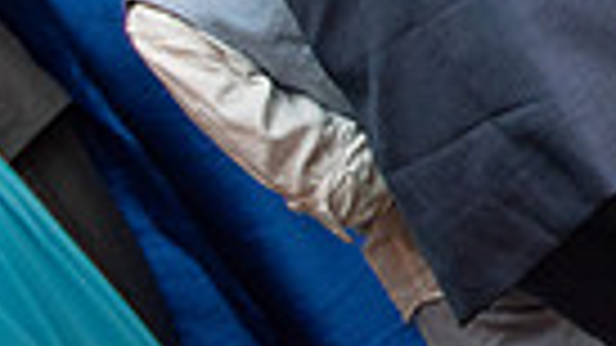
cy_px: -501
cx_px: 1196
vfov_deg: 9.0
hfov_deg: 14.9
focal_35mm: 120
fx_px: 1960
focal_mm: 27
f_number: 4
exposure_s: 1/60
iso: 3200
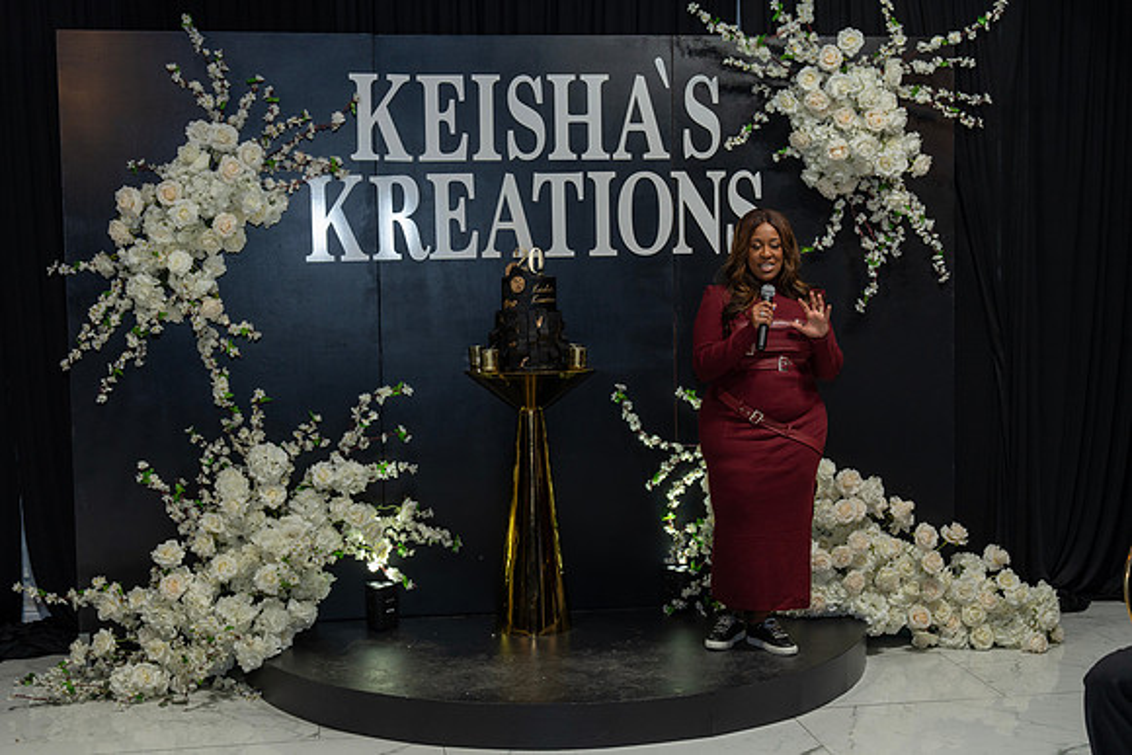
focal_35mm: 45
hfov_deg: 43.6
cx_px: 566
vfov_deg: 29.9
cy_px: 378
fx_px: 1415
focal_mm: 45
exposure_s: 1/125
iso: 500
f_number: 4
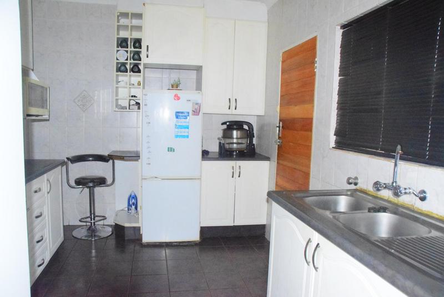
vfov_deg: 30.9
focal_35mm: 44
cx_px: 222
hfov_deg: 44.9
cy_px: 148
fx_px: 537
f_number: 10
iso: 12800
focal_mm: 29
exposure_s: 1/60
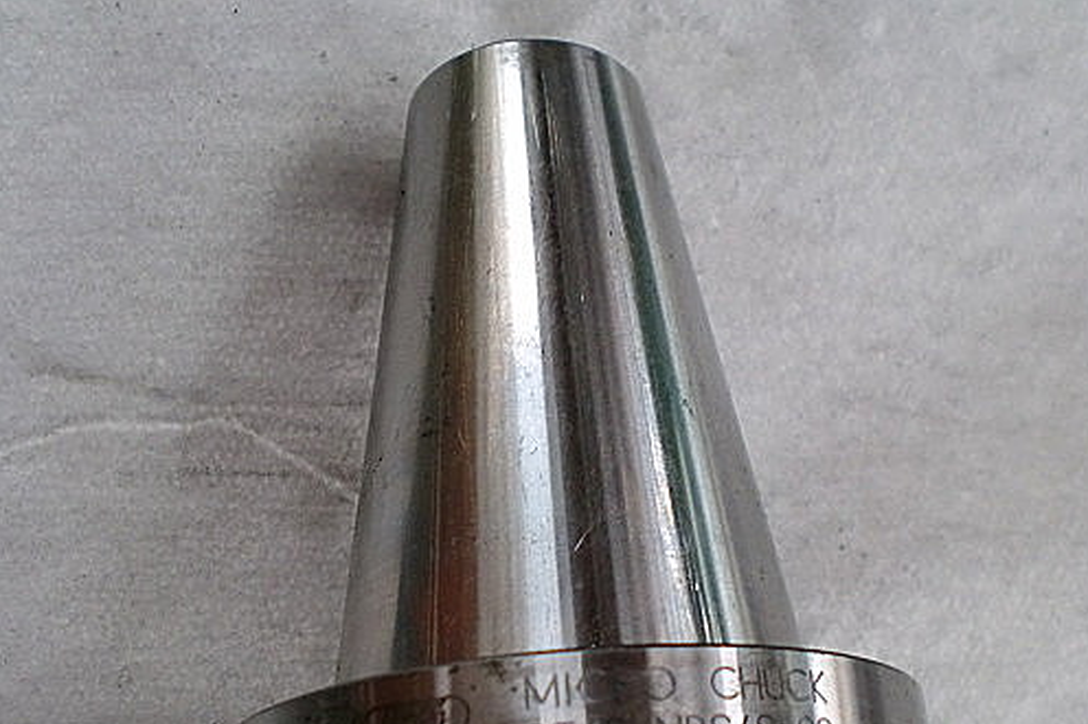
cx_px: 557
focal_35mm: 47
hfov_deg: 41.9
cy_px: 524
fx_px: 1419
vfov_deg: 28.3
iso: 200
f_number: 3.1
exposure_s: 1/60
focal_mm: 6.3
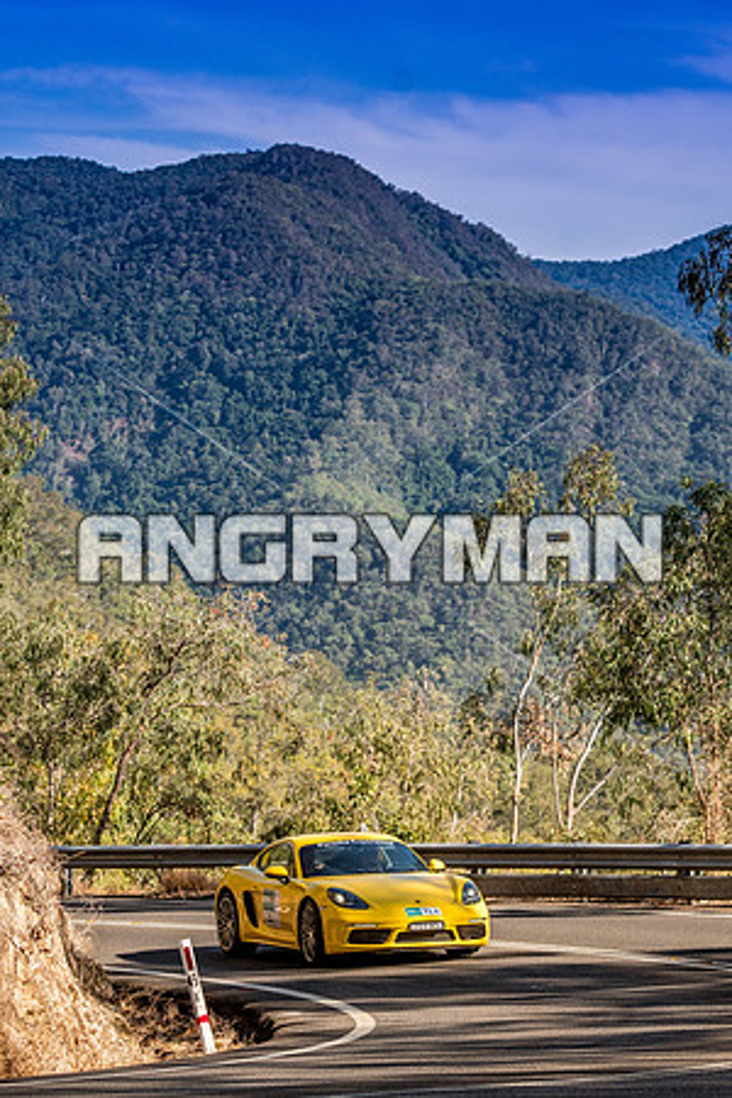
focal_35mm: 138
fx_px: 4209
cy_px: 549
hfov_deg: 9.9
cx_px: 366
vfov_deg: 14.9
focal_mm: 92
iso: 250
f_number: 5
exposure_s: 1/2500
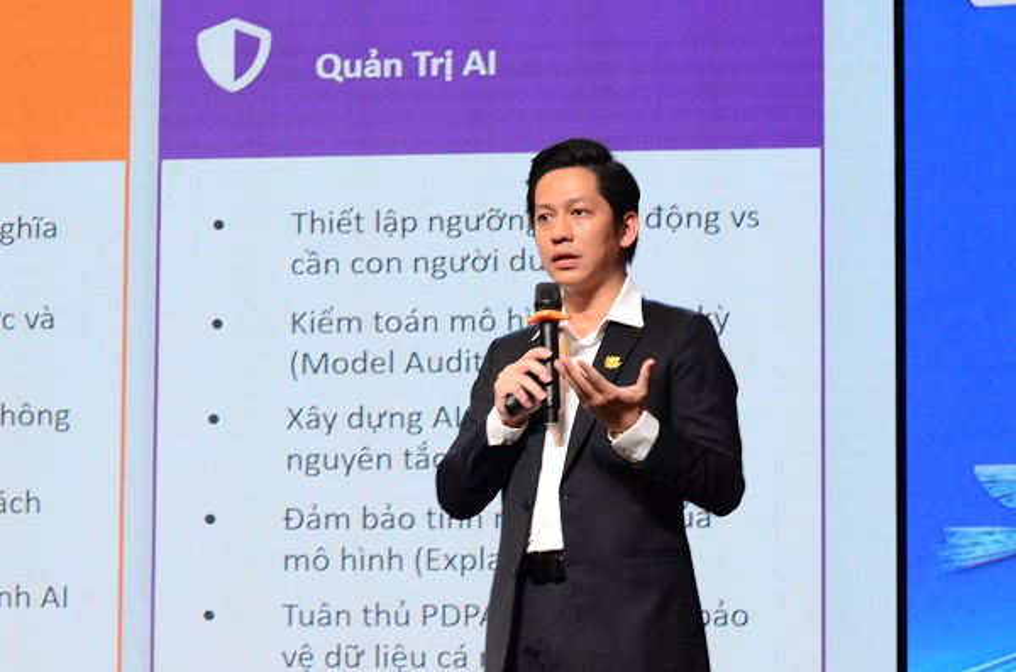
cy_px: 336
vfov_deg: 10.7
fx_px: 3590
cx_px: 508
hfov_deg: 16.1
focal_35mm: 128
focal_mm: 85
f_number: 8
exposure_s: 1/80
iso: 2500
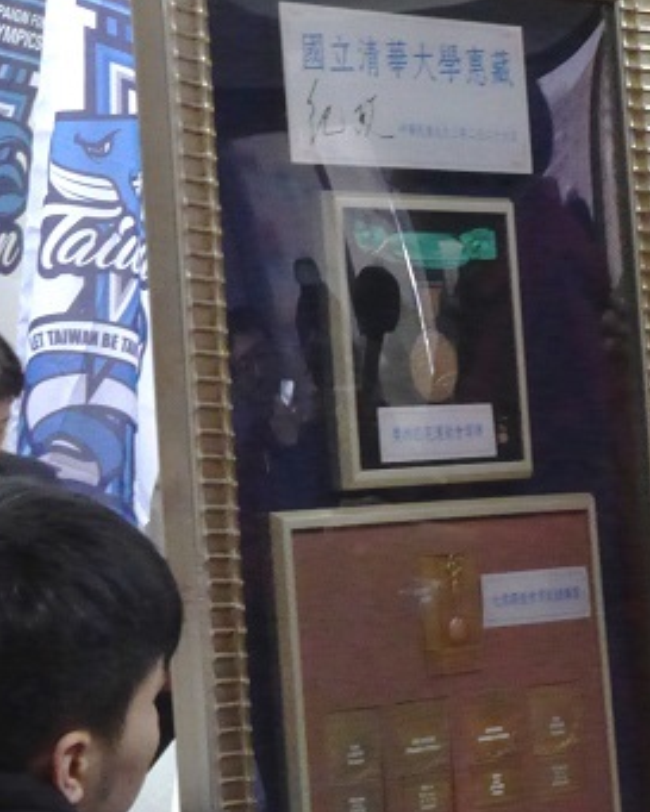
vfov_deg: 13.7
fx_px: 3389
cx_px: 757
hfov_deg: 10.8
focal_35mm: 141
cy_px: 370
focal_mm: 29
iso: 3200
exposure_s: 1/20
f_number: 16
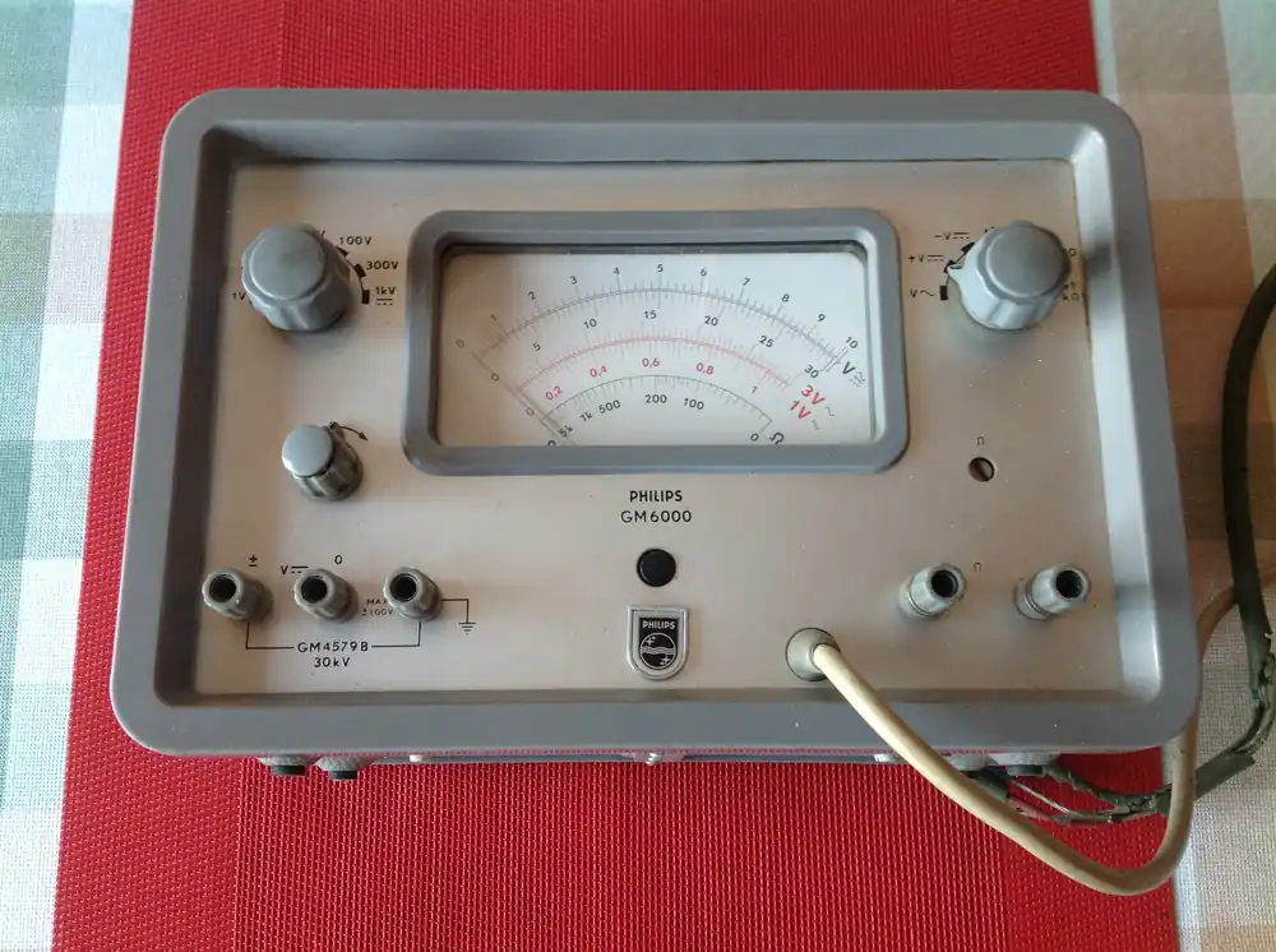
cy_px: 476
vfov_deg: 40.6
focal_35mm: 35
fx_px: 1288
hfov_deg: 52.7
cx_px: 638
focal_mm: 4.28
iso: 80
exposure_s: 1/15
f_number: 2.4
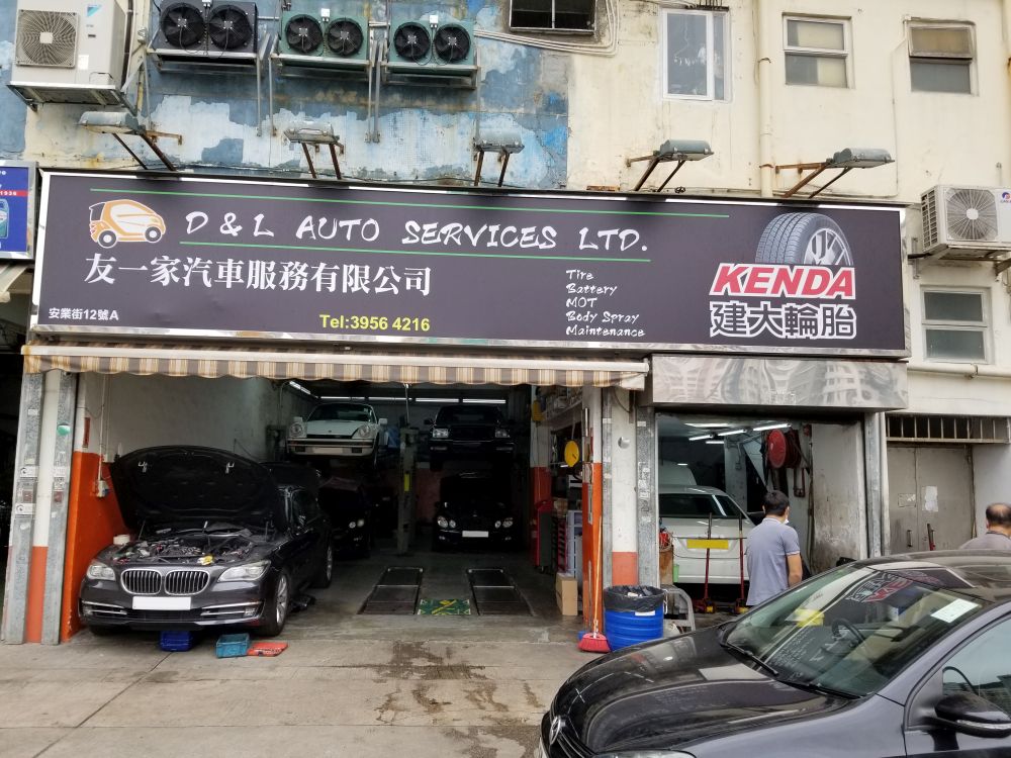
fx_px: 759
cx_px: 506
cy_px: 379
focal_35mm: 26
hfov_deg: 67.3
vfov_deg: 53.1
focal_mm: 4.25
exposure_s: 1/510
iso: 50
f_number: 1.7
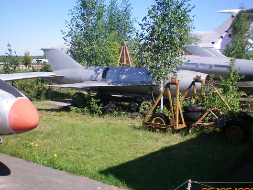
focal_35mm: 46
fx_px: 336
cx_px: 138
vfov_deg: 31.5
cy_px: 105
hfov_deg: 41.2
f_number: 4.6
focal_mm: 6.3
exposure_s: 1/320
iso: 64
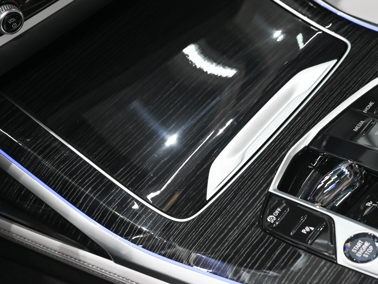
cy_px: 73
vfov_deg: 19.5
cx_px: 282
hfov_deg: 25.7
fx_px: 819
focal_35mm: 75
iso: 2500
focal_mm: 40
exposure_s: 1/160
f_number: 5.6
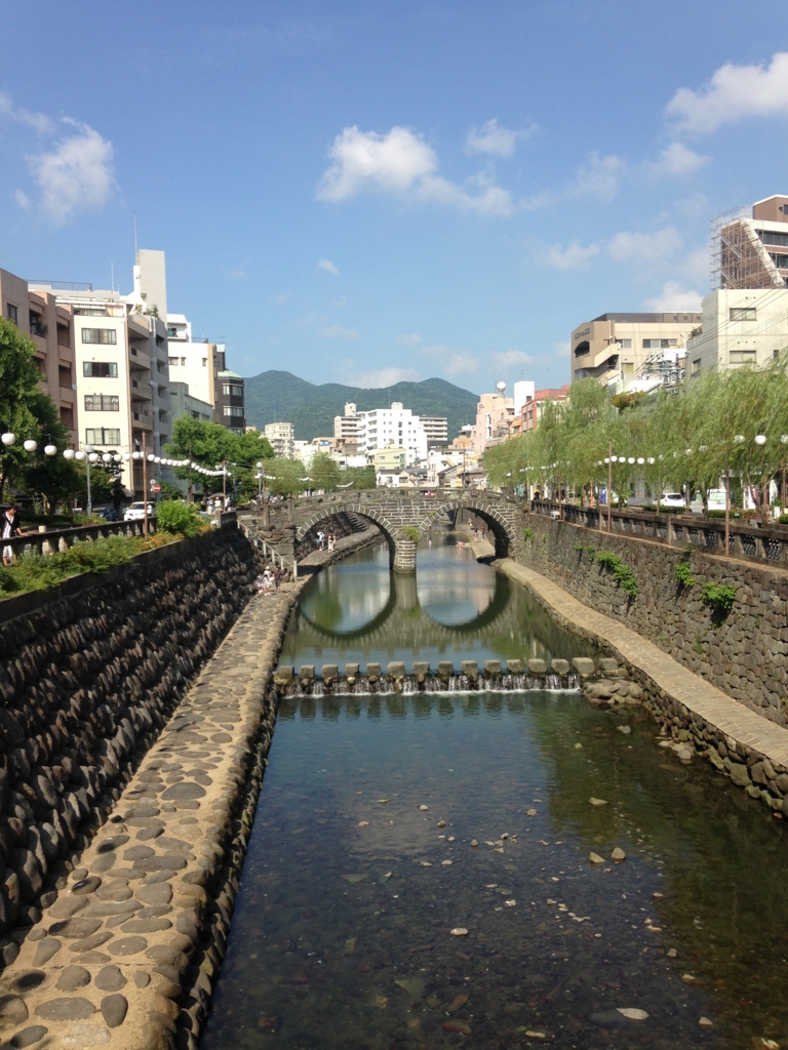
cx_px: 394
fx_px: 1002
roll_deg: +0.2
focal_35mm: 33
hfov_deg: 42.9
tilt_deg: -3.2
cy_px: 525
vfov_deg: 55.4
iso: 50
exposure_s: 1/1205
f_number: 2.4
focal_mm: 4.12
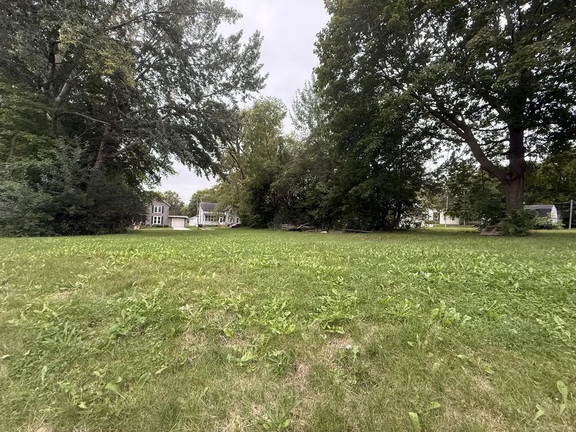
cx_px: 288
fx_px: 233
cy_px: 216
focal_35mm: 14
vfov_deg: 85.7
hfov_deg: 102.1
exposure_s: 1/99
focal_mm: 2.22
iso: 250
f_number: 2.2
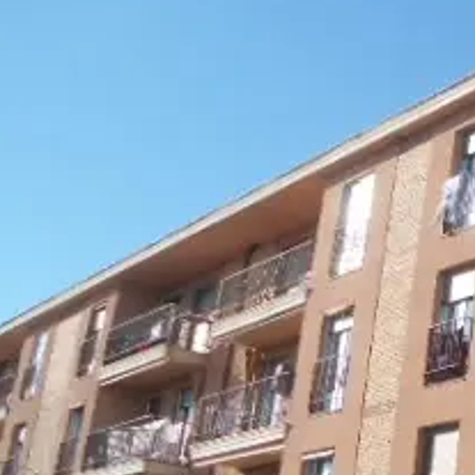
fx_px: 1102
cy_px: 445
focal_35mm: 71
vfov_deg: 23.5
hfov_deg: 21.0
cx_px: 693
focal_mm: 4.7
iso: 80
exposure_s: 1/640
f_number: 2.8
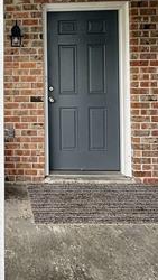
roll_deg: +0.7
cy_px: 66
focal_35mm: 39
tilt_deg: +1.0
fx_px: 290
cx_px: -18
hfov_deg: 27.7
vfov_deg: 49.3
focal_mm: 2.22
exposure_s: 1/99
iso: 64
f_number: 2.2
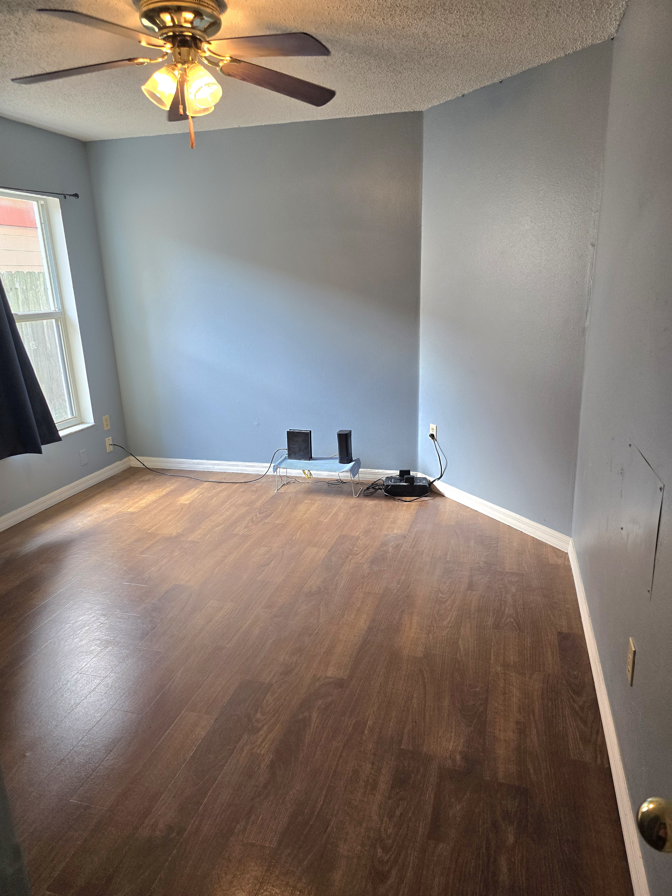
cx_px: 336
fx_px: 595
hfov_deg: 58.9
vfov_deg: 73.9
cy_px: 448
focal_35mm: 23
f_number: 1.7
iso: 250
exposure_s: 1/120
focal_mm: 6.3
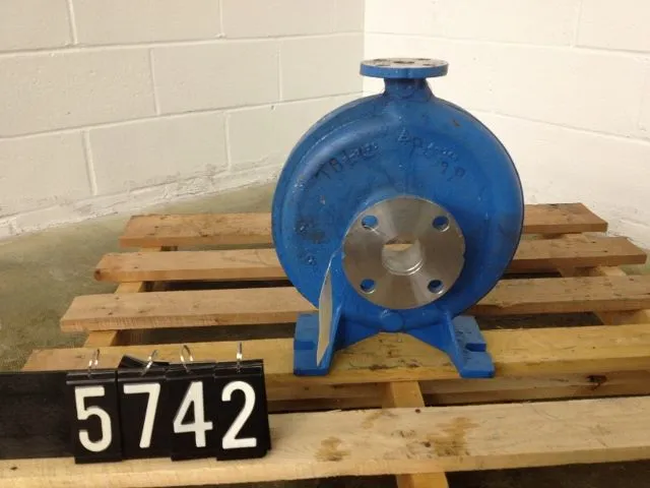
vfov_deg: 40.7
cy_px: 244
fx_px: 657
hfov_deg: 52.6
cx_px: 325
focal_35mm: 35
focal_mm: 4.28
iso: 160
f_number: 2.4
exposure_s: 1/20
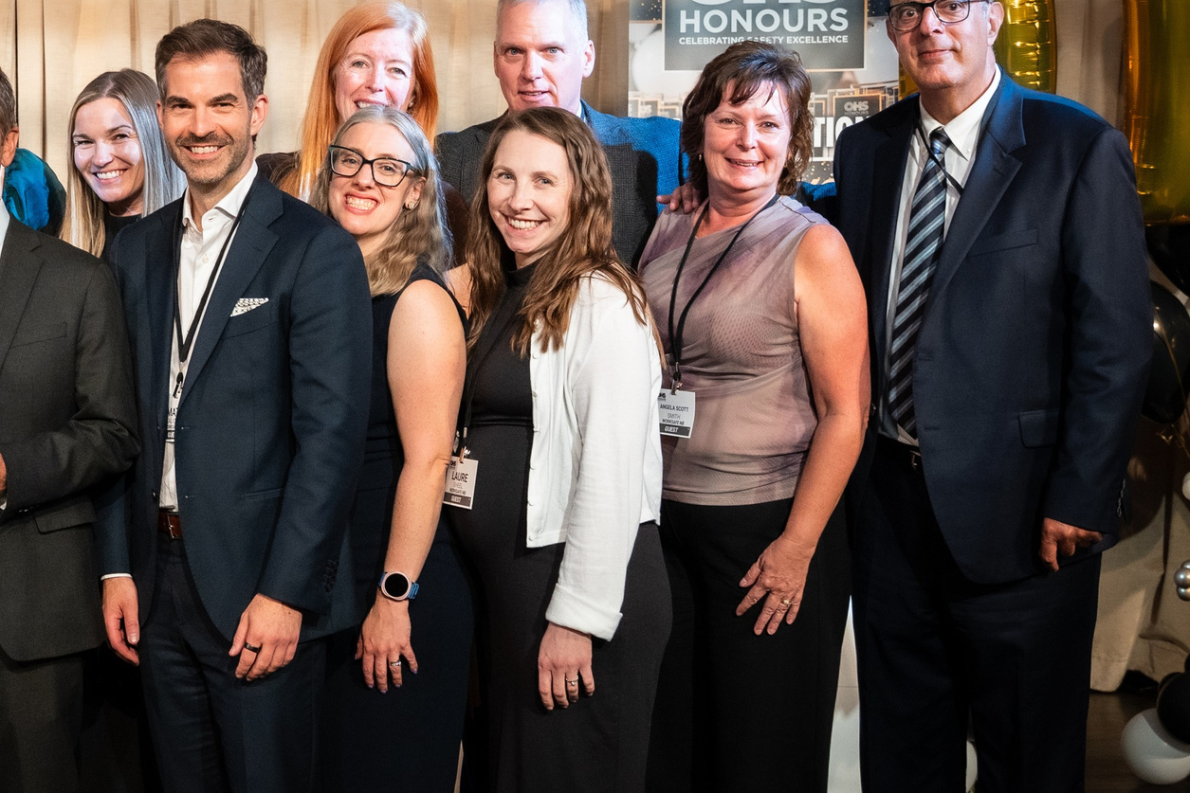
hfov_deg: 25.7
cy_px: 323
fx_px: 2545
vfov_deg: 17.7
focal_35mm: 77
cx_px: 201
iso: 1250
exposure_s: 1/160
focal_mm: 31.3
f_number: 4
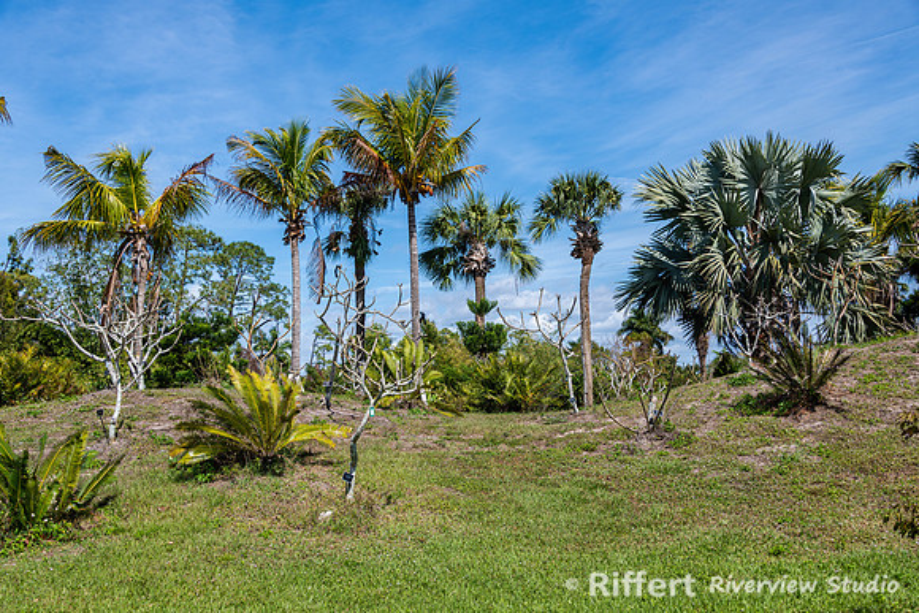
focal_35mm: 36
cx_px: 460
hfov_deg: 53.1
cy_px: 306
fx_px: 919
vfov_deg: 36.9
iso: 64
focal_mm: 36
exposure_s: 1/160
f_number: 8
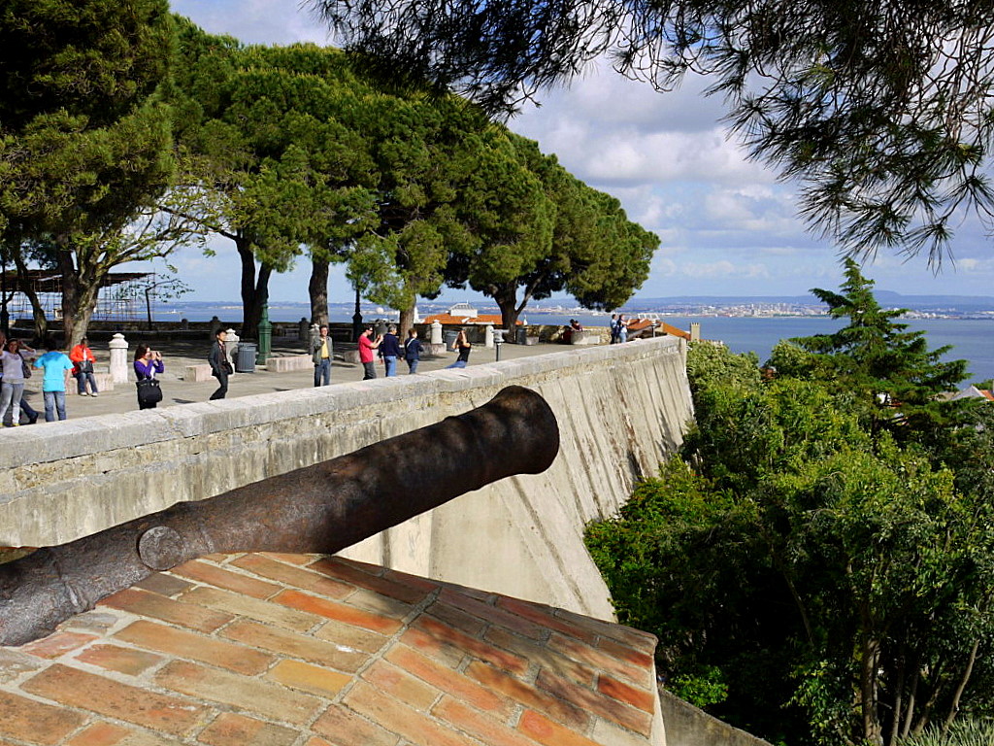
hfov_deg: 46.8
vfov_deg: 36.0
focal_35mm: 40
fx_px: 1149
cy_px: 373
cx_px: 497
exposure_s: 1/250
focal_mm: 20
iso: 100
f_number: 9
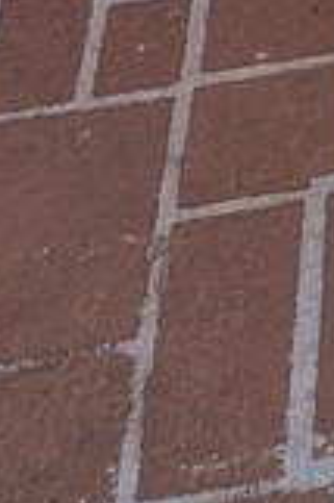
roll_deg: -0.7
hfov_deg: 7.0
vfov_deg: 9.2
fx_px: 2440
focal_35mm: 175
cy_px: -1031
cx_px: 986
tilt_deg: -11.1
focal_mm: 5.96
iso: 50
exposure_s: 1/1667
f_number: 1.6
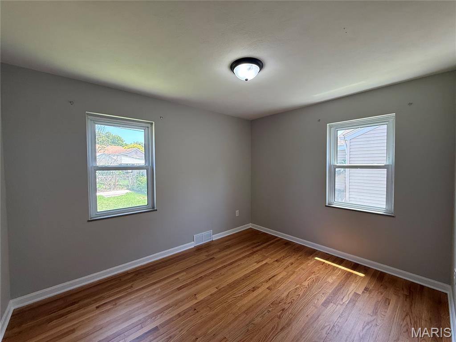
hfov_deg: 102.1
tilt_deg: -2.5
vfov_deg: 85.7
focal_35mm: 14
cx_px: 228
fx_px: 184
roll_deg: +0.6
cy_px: 171
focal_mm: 2.22
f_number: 2.2
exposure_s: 1/120
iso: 160
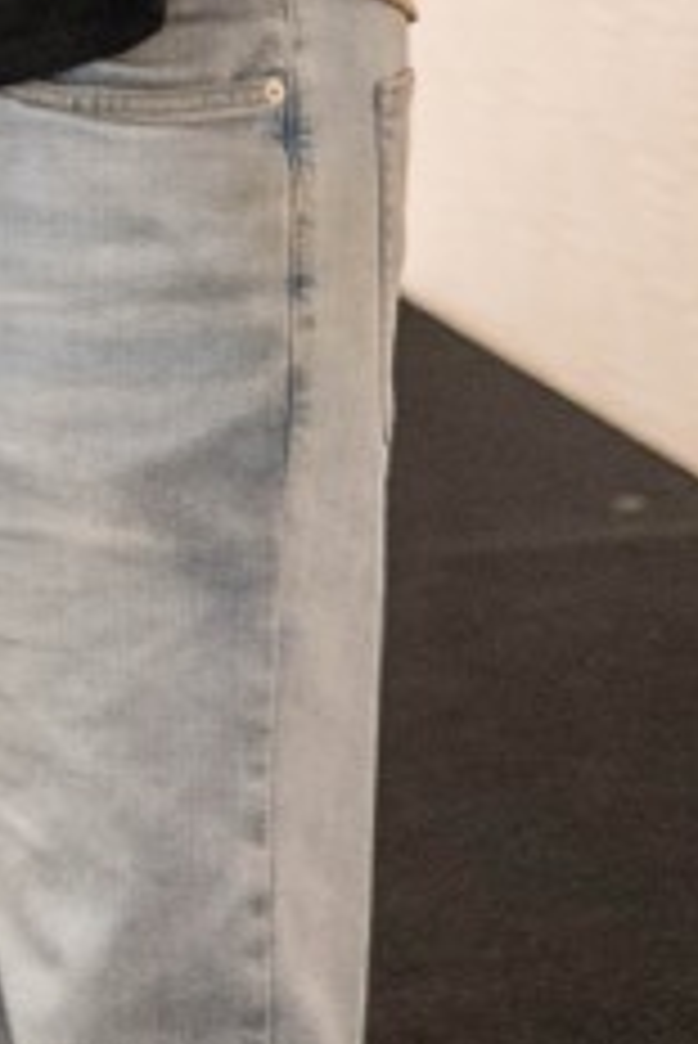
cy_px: -788
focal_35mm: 136
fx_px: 3949
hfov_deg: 9.6
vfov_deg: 13.6
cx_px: -525
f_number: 2.2
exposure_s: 1/250
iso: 5000
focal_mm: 35
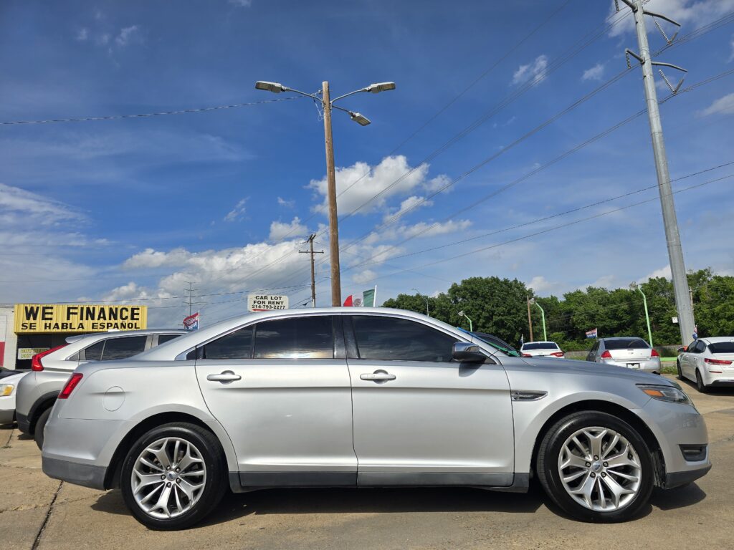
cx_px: 367
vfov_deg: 58.9
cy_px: 275
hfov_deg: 73.9
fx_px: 488
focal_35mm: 23
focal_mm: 6.3
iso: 12
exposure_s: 1/1869
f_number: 1.7
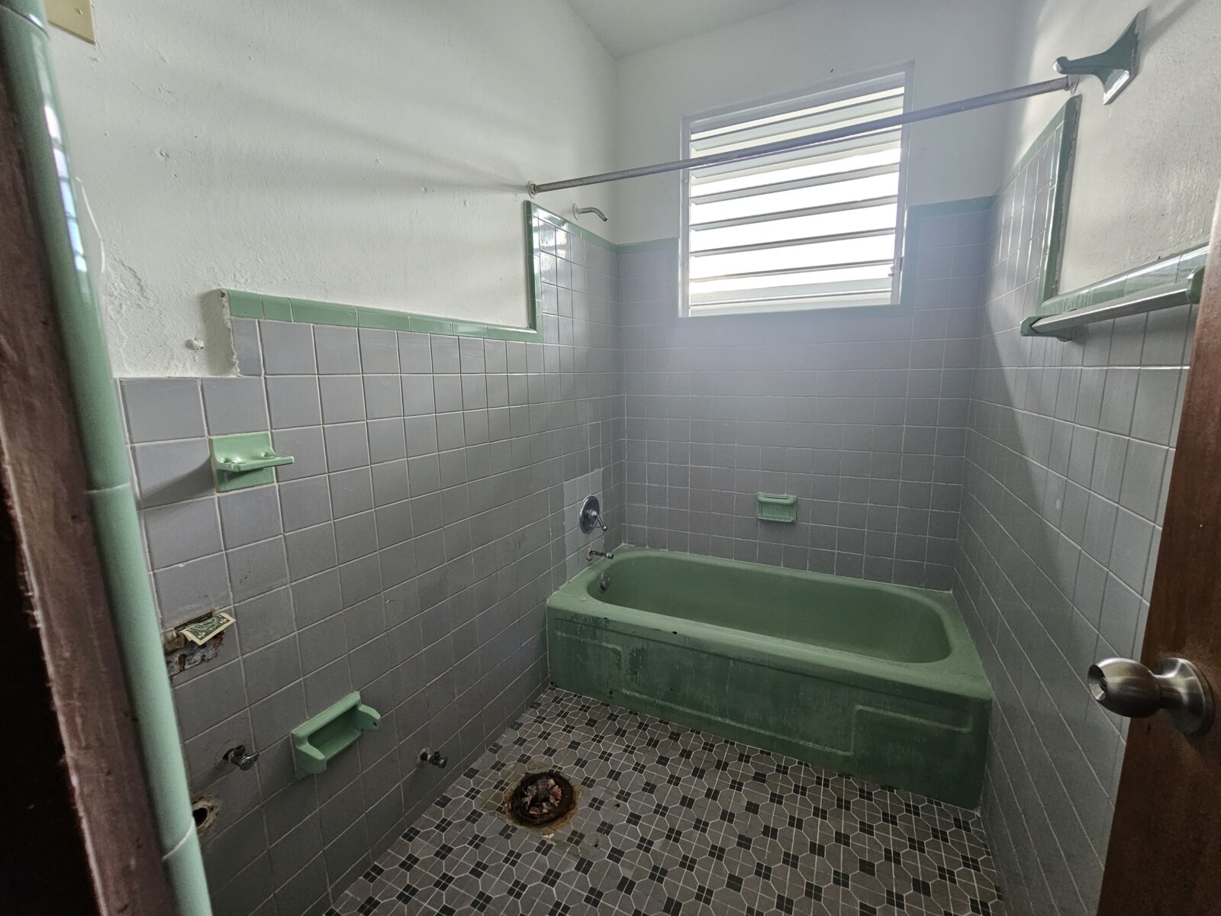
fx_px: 459
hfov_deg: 106.2
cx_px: 610
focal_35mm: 13
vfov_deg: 89.9
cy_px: 458
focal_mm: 2.2
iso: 160
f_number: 2.2
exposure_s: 1/60
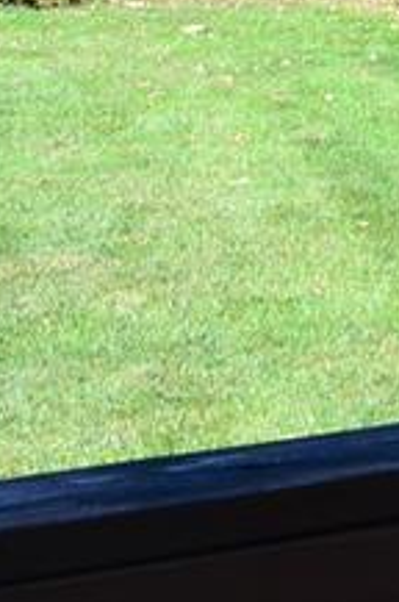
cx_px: 679
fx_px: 1951
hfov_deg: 11.0
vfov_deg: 16.7
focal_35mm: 117
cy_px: -133
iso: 400
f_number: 10
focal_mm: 22
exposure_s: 1/200
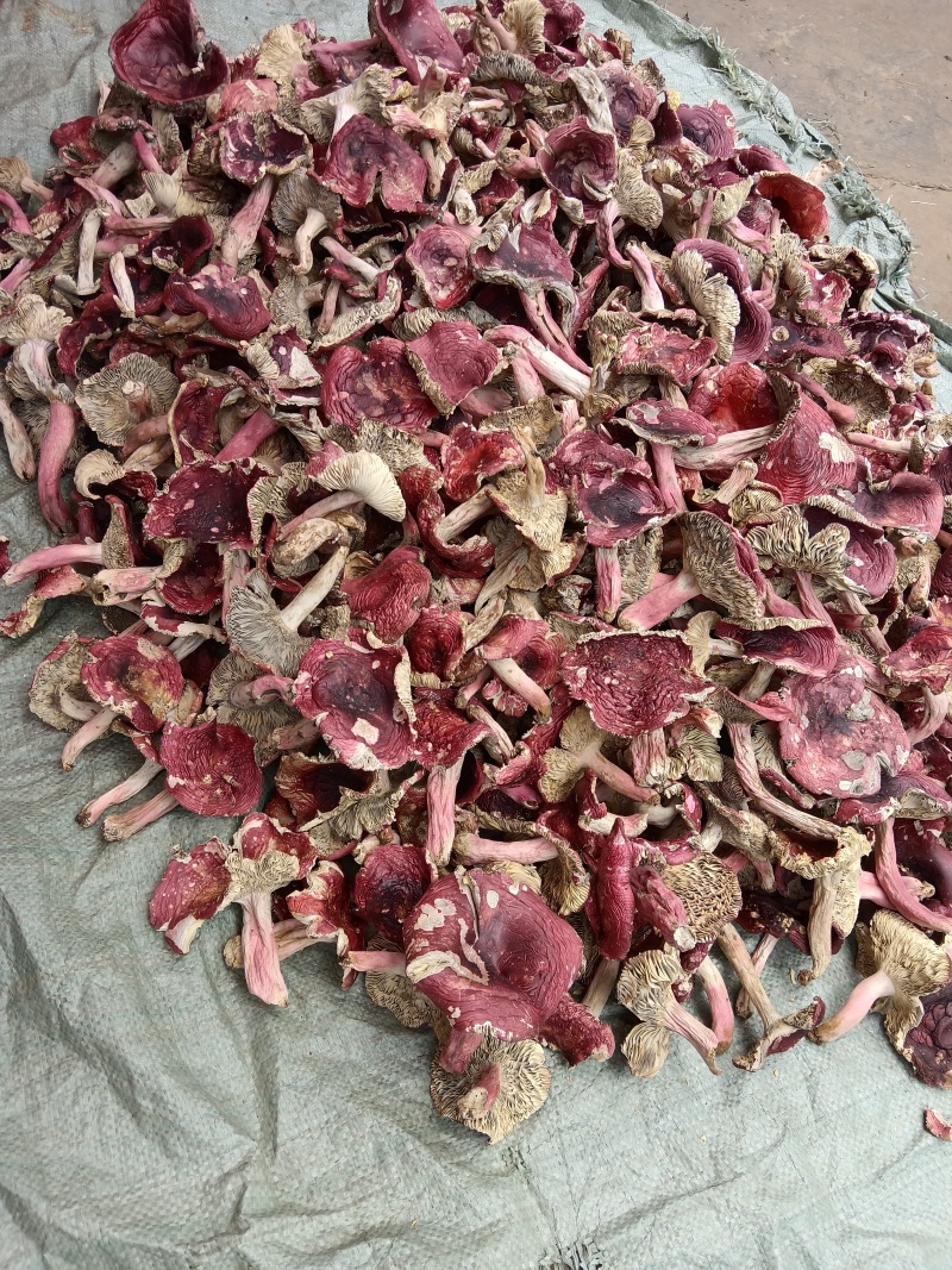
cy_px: 635
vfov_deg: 67.3
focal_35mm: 26
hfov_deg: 53.1
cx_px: 476
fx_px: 954
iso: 100
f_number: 1.8
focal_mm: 4.05
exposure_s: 1/113
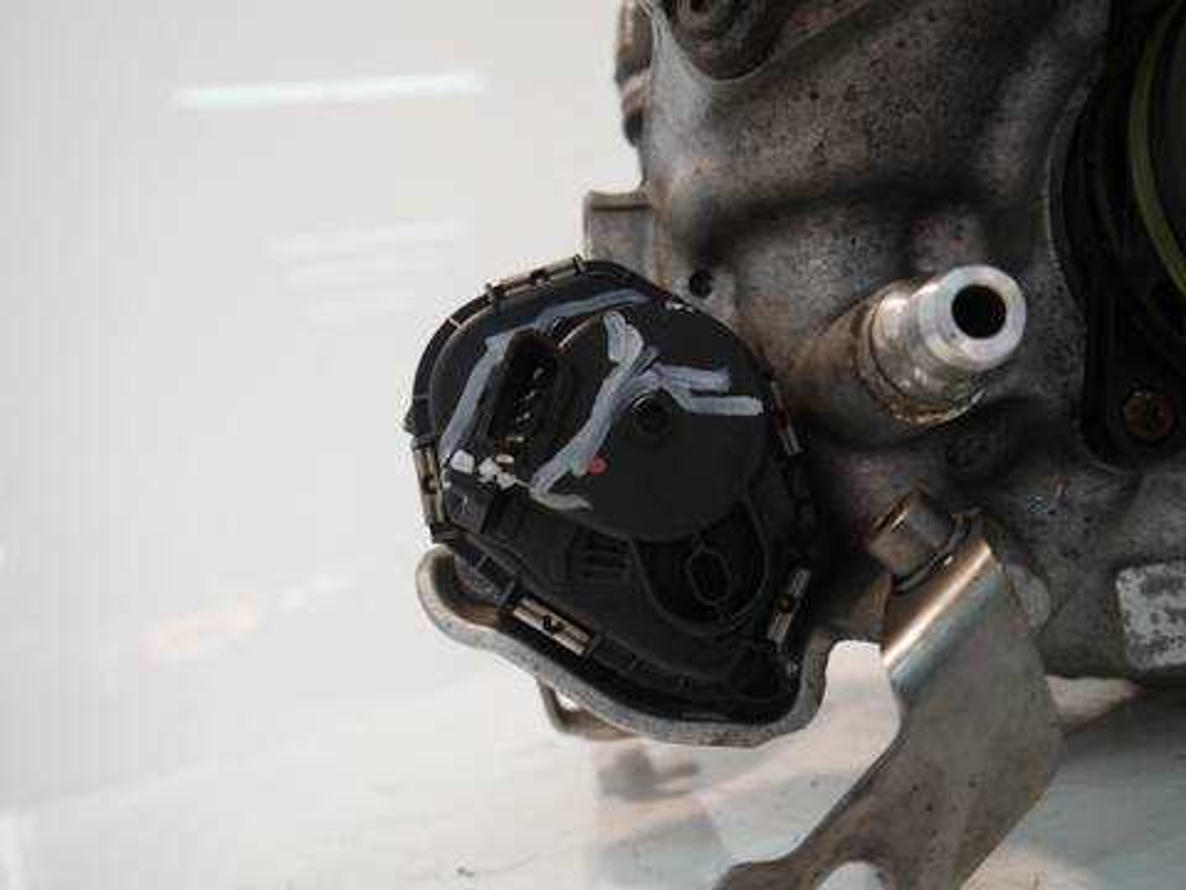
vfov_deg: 49.7
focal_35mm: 28
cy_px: 445
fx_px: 959
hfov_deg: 63.4
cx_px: 593
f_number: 3.5
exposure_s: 1/60
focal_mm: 14
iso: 400
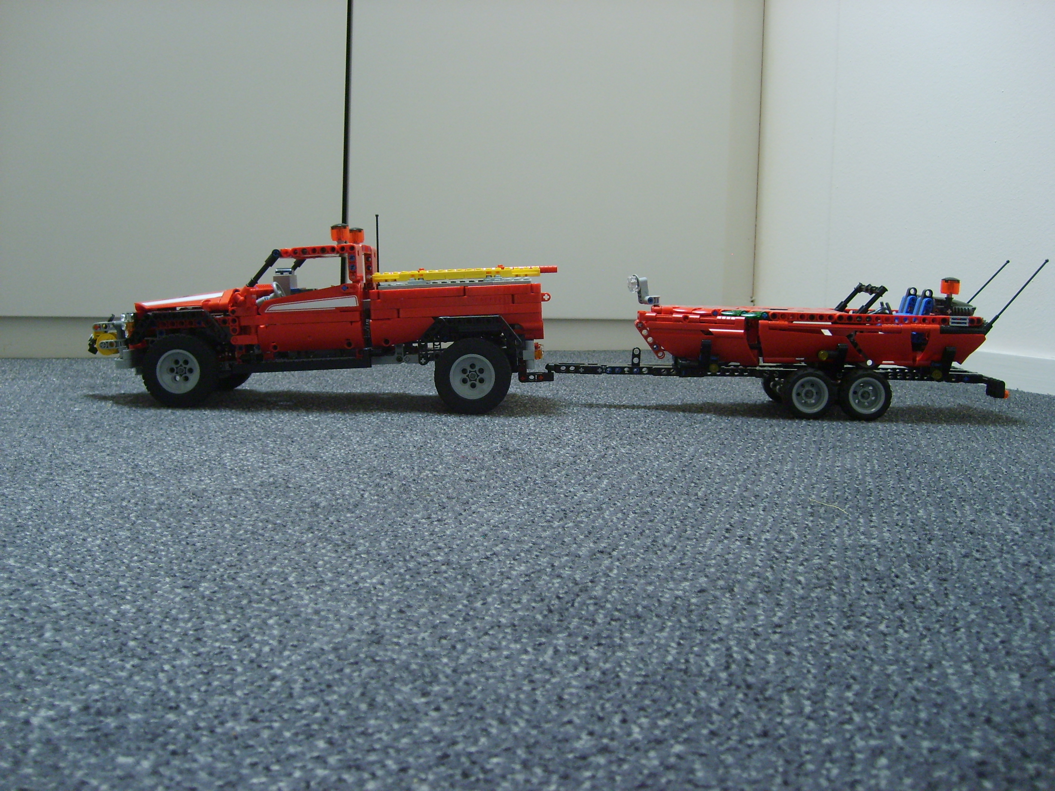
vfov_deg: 40.7
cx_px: 528
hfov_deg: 52.6
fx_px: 1067
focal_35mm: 35
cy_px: 396
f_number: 2.8
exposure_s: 1/15
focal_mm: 5.8
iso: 139
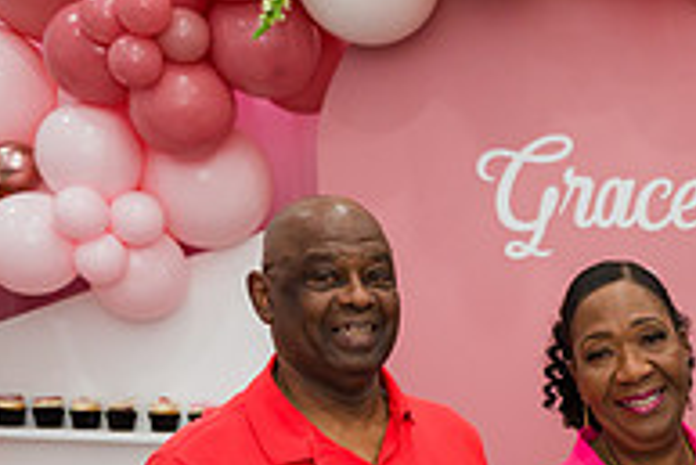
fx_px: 1683
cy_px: 541
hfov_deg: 21.7
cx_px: 829
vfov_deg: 15.2
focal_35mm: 87
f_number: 3.2
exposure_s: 1/200
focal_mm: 29
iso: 800
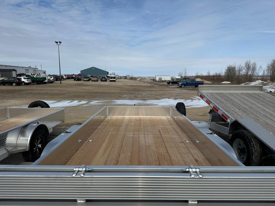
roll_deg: -0.1
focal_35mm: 24
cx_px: 138
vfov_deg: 56.8
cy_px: 103
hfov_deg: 71.6
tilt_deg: -7.1
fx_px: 191
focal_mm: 6.86
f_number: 1.78
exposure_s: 1/12048
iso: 80
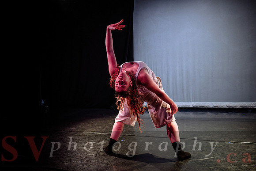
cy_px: 108
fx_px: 220
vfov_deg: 42.0
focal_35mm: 31
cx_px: 92
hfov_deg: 59.3
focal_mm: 24
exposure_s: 1/300
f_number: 2.8
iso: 800
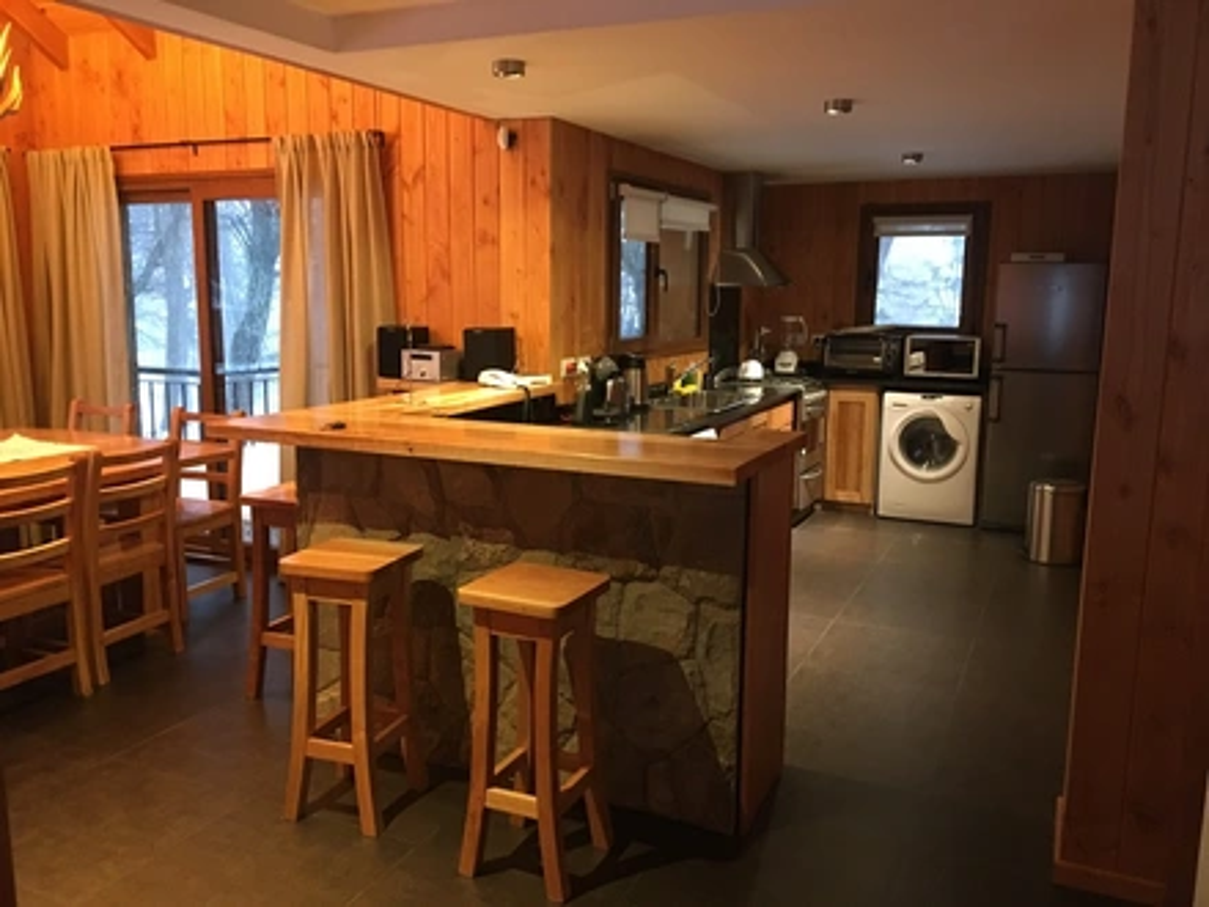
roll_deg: -0.7
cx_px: 604
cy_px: 454
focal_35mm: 29
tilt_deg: -8.4
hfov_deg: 61.7
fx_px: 1013
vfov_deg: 48.2
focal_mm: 4.15
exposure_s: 1/17
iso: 250
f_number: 2.2
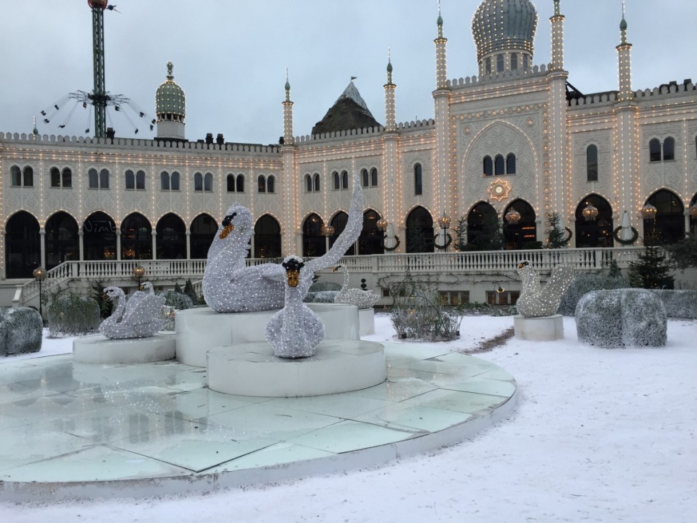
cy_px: 262
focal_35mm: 29
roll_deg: +1.5
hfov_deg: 61.7
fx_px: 584
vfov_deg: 48.2
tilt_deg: -0.4
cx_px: 348
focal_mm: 4.15
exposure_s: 1/120
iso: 50
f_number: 2.2
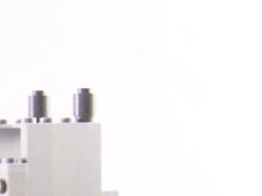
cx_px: -148
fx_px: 1376
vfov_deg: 7.9
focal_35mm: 182
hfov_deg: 10.5
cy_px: 336
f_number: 3.2
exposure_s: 1/60
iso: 400
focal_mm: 6.3
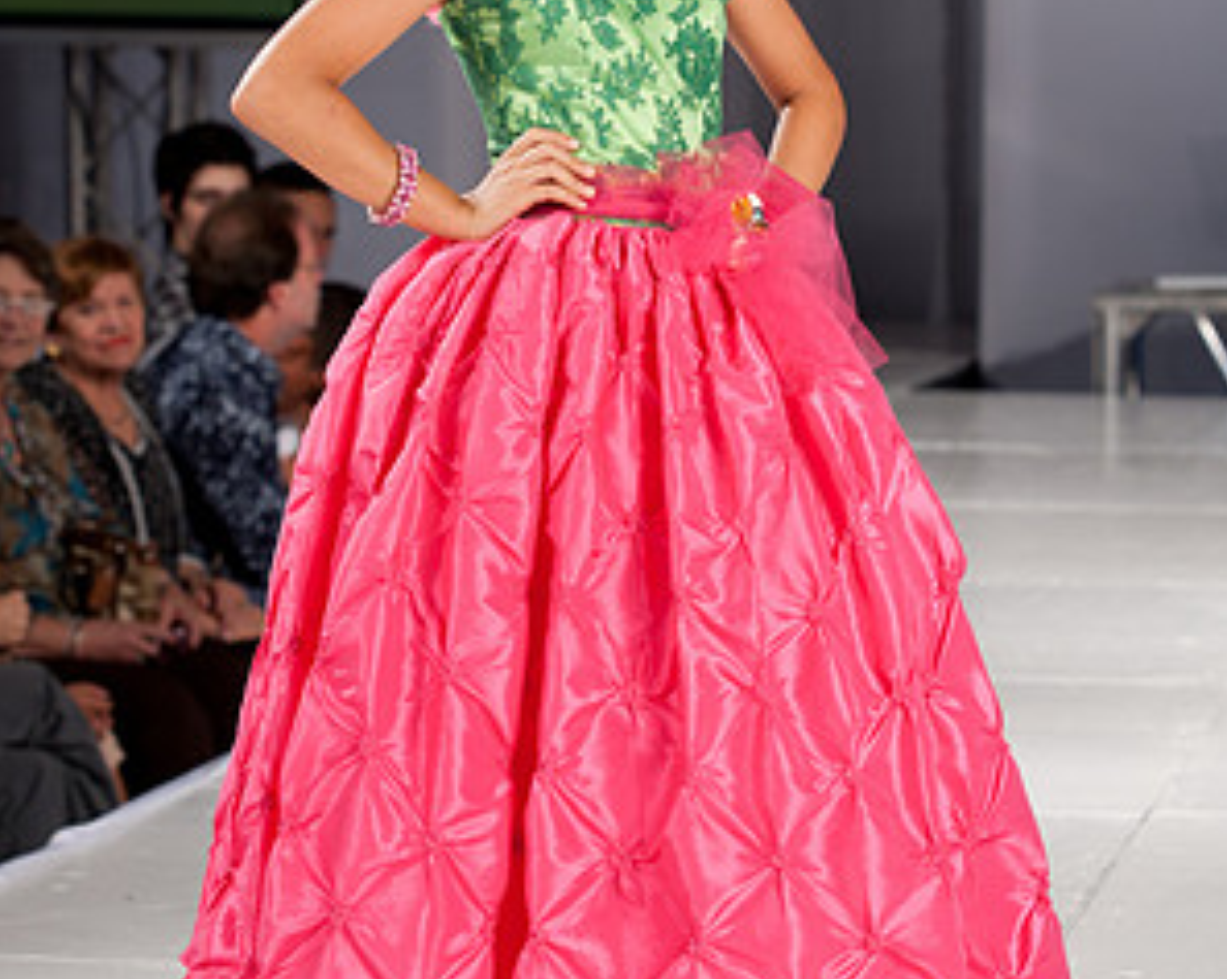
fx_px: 4390
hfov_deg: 15.9
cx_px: 616
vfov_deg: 12.7
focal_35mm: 121
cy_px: 376
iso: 200
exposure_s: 1/125
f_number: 5
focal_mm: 85
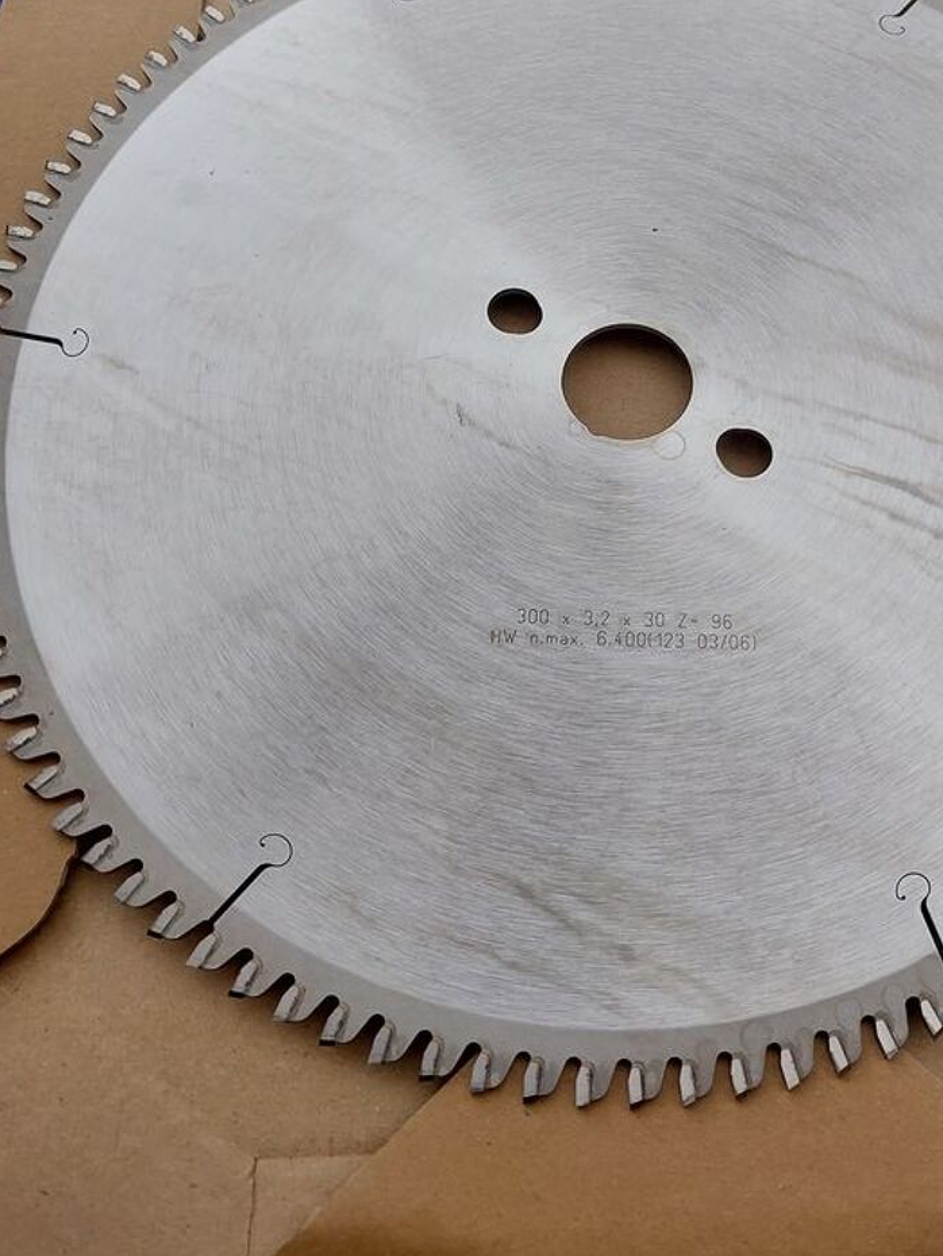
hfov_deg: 33.3
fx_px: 1561
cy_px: 434
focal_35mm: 43
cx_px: 646
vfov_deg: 43.3
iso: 20
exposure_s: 1/307
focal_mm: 4.6
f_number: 1.8
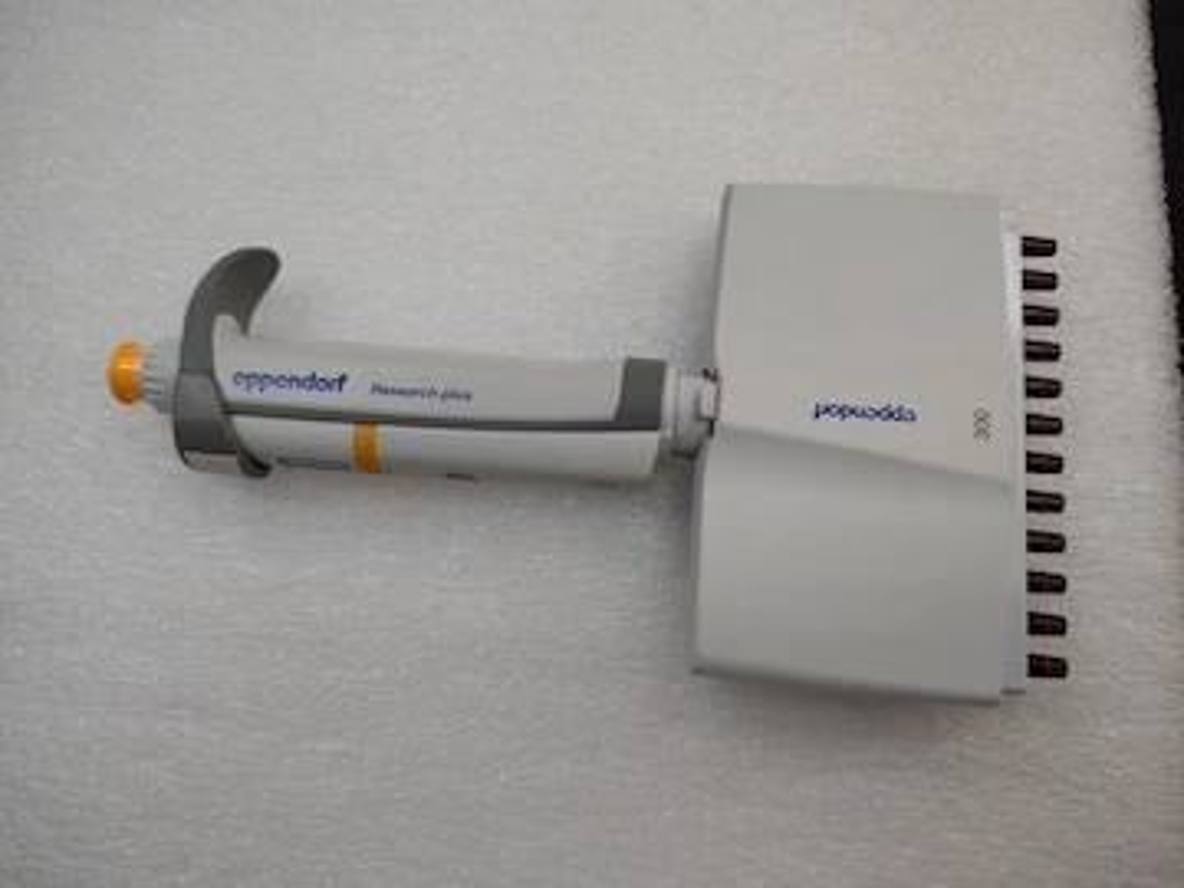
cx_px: 592
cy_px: 444
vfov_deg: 56.8
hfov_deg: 71.6
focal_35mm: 24
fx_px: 821
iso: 119
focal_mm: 5.56
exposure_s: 1/120
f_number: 1.8
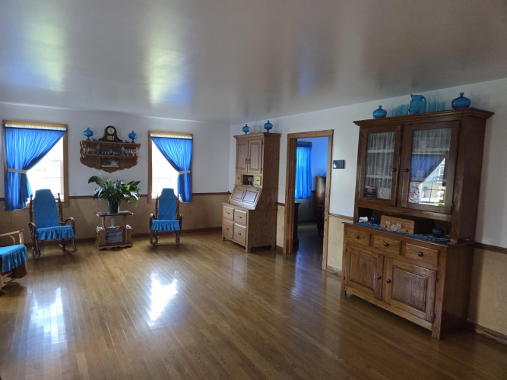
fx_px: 337
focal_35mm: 23
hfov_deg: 73.9
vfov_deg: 58.9
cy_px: 190
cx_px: 254
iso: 640
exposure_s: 1/120
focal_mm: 5.4
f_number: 1.8
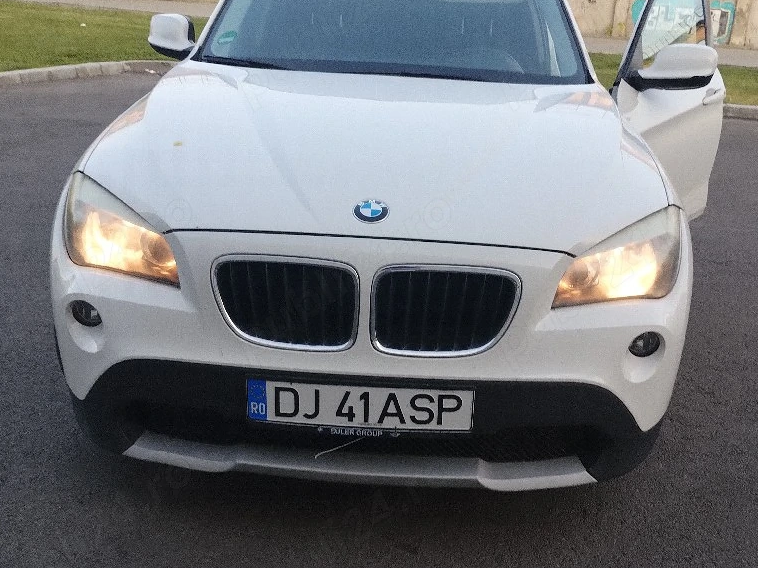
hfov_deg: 50.1
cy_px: 288
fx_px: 810
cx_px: 410
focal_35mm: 37
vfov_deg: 38.6
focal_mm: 4.27
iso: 163
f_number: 1.8
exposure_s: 1/100
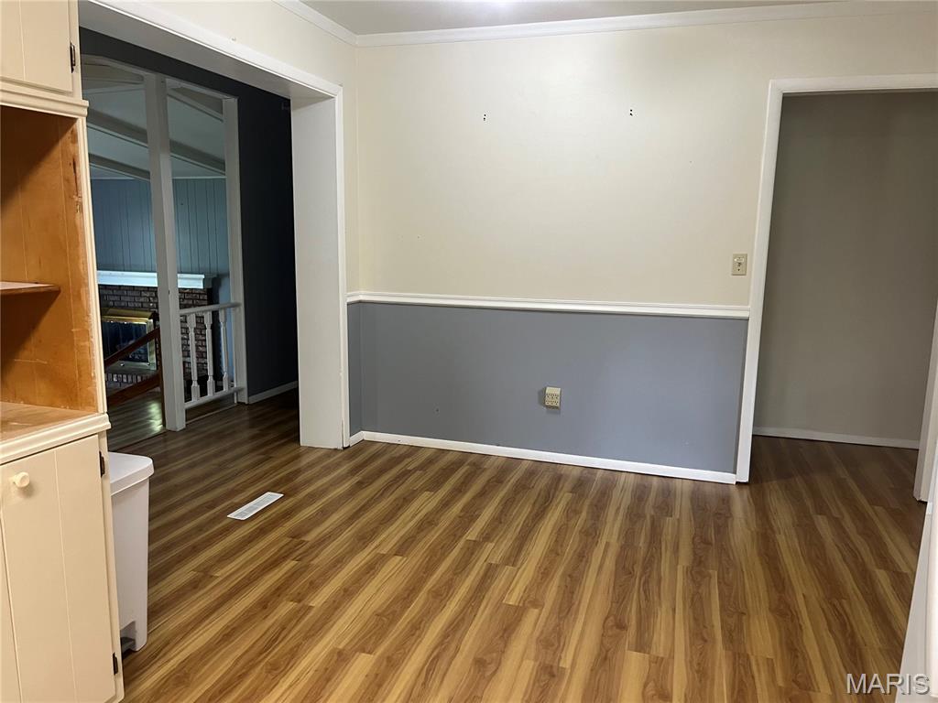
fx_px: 705
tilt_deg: -10.1
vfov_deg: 53.1
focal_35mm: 26
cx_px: 469
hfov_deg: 67.3
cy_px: 352
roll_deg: -1.2
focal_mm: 5.1
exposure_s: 1/60
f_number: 1.6
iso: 160
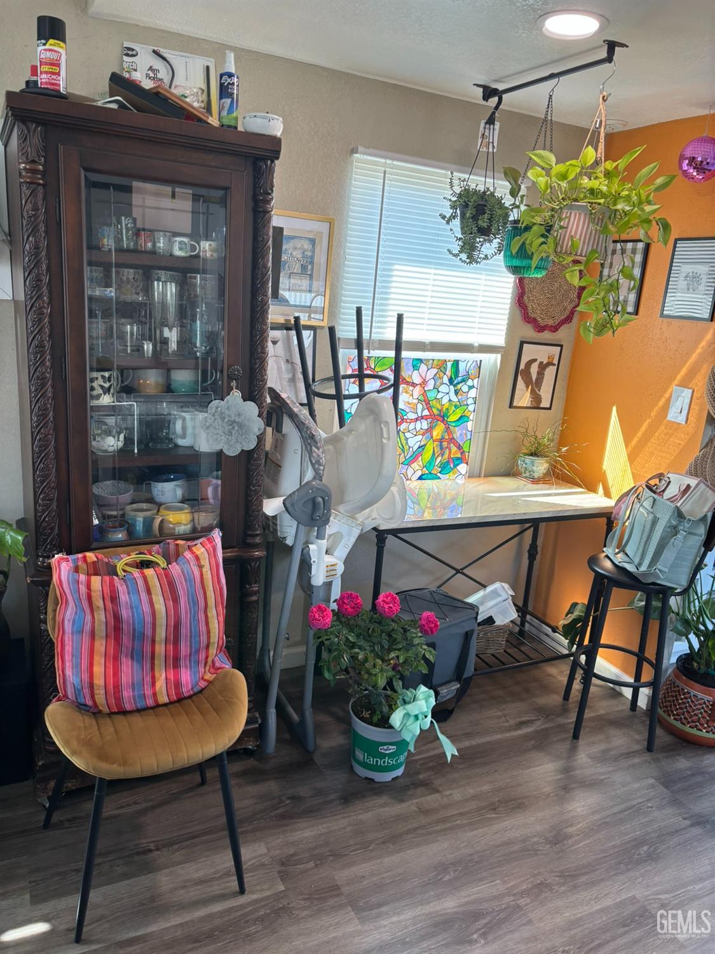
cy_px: 477
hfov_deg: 53.1
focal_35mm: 26
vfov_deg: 67.3
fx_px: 716
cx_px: 358
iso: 64
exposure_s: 1/60
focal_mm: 5.96
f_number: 1.6
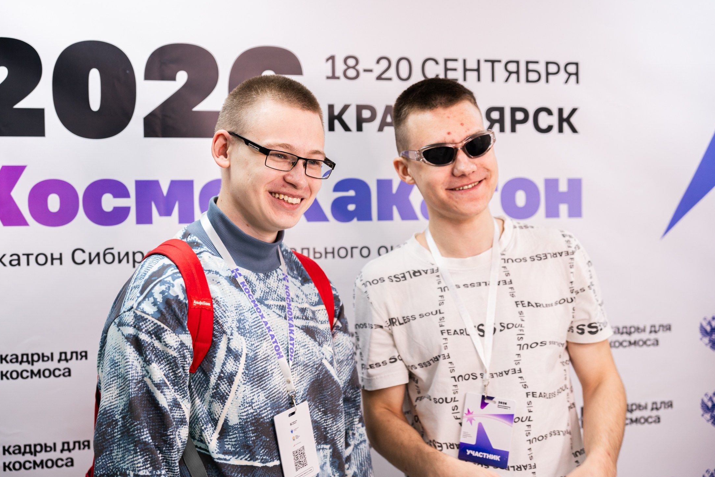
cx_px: 344
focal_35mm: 53
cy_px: 236
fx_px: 1053
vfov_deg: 25.5
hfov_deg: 37.5
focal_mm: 50.6
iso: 500
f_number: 2.8
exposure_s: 1/125
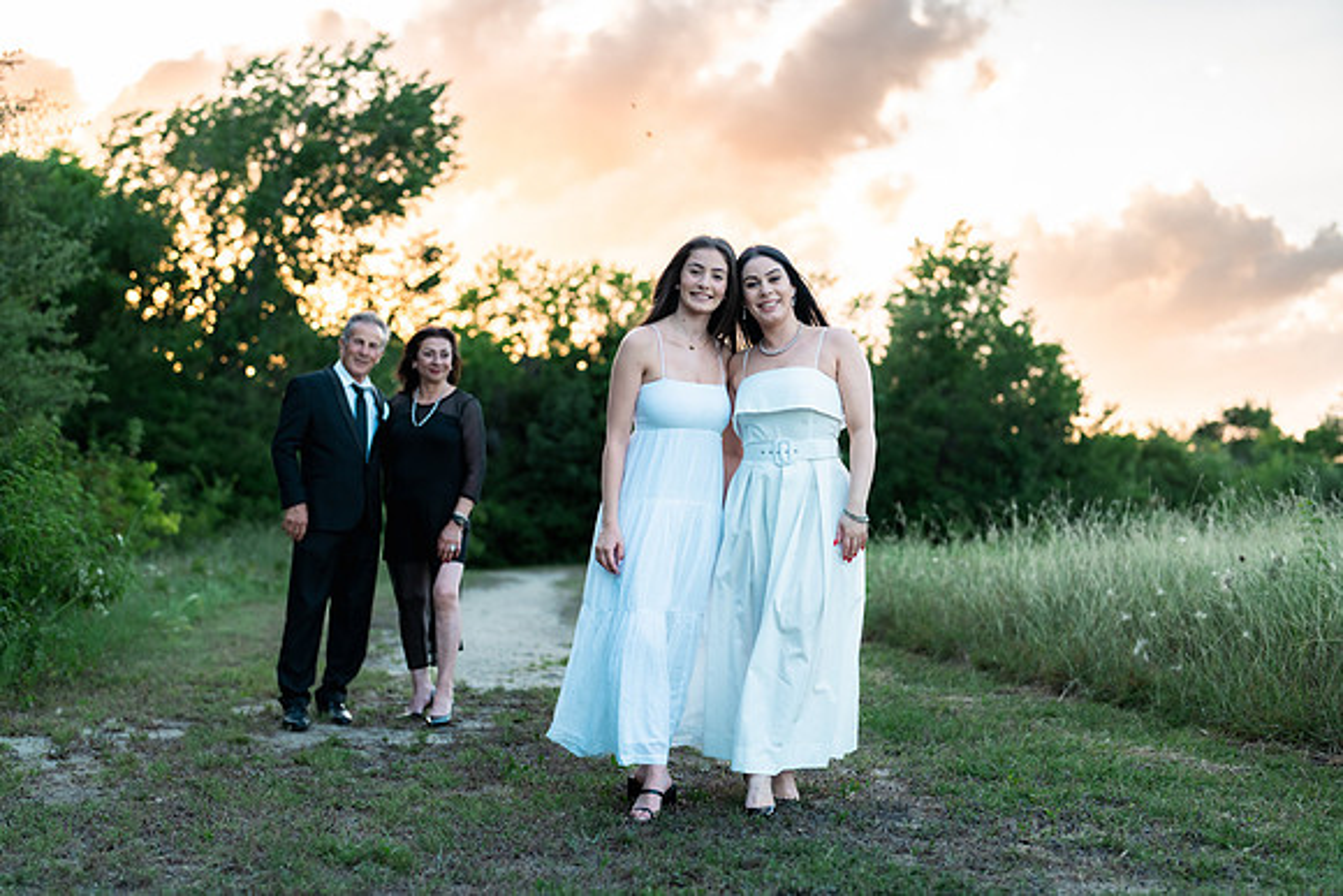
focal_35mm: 50
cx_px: 672
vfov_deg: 27.0
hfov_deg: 39.6
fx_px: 1866
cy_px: 448
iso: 125
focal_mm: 50
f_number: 2
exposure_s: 1/320
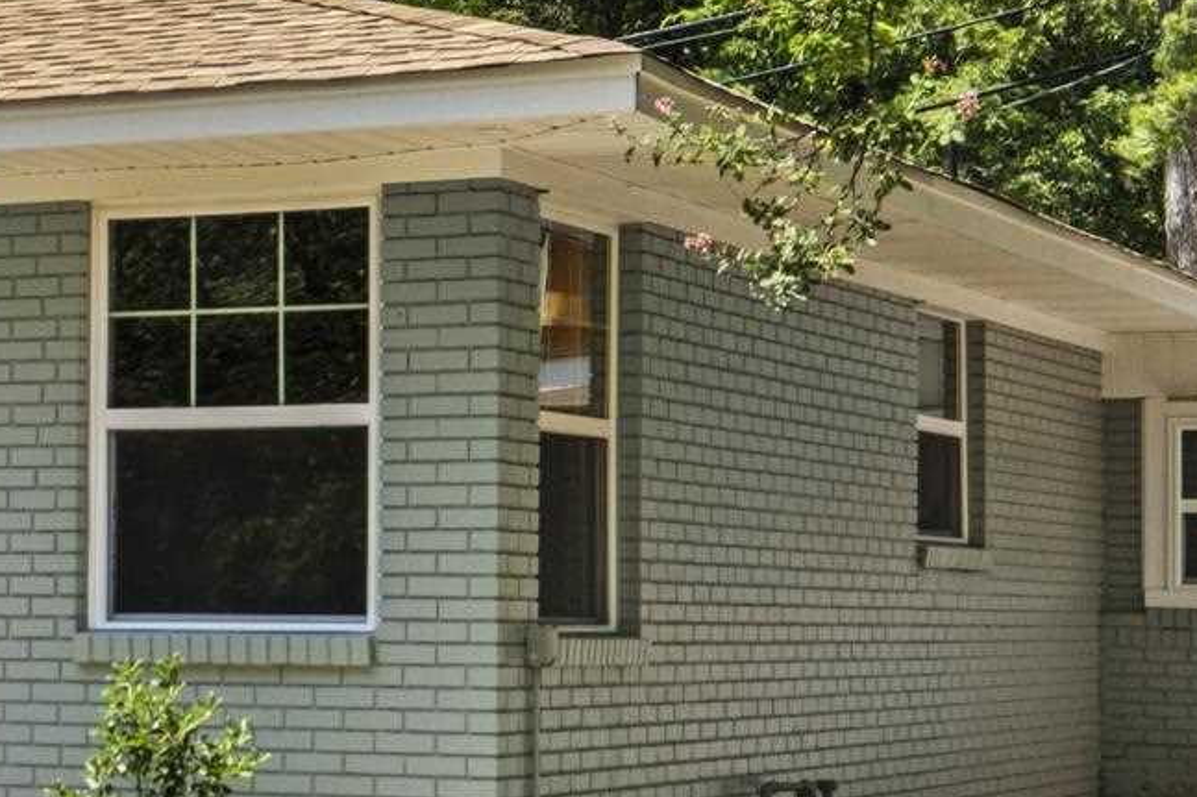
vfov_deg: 11.8
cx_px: -376
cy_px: 539
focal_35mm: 116
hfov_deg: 16.6
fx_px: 3856
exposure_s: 1/50
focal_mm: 20
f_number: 9
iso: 400
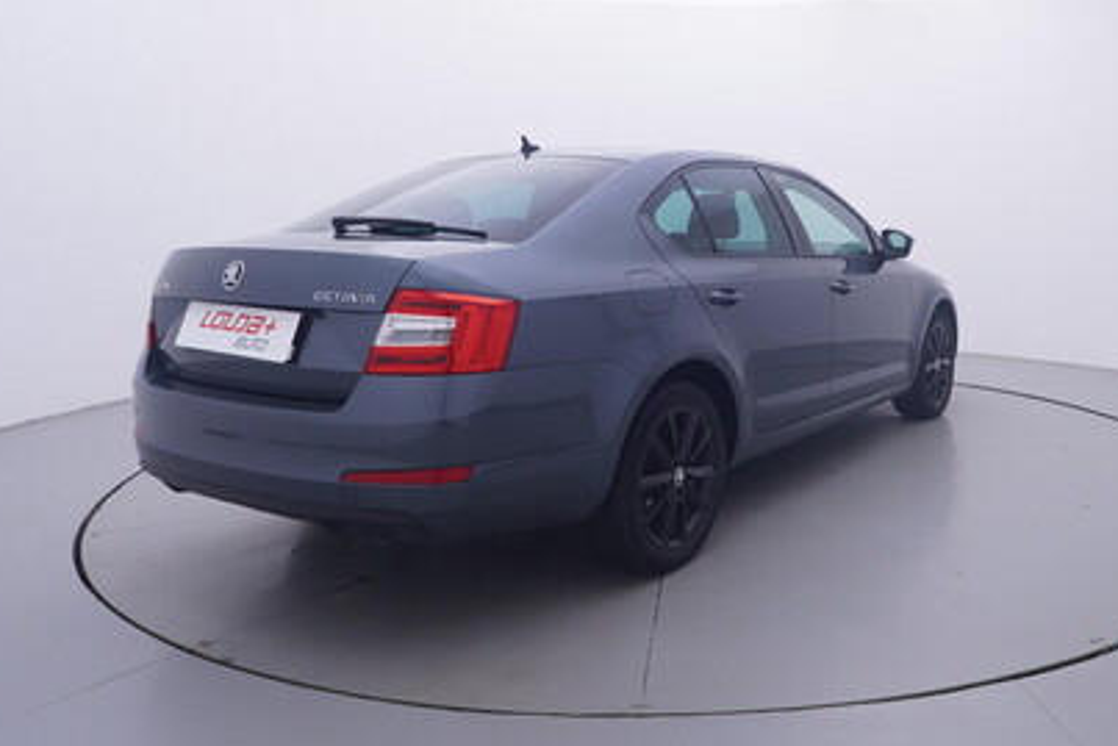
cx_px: 720
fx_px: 953
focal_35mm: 31
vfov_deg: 42.3
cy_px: 259
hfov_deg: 59.7
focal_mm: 15
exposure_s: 1/80
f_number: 5
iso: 200
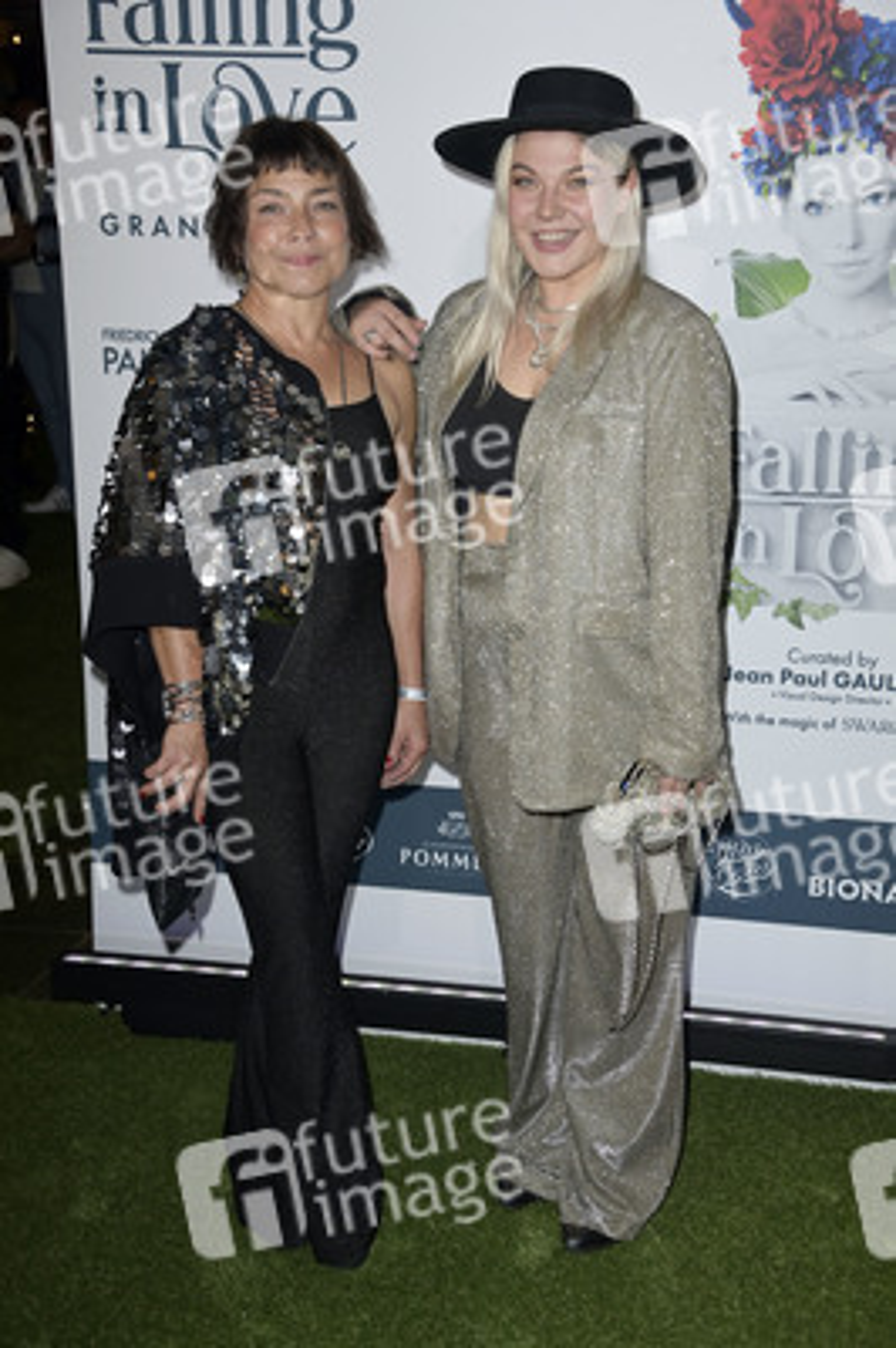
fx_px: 2094
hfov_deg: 24.2
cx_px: 448
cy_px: 674
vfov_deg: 35.7
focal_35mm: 56
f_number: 6.3
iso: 640
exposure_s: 1/250
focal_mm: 56
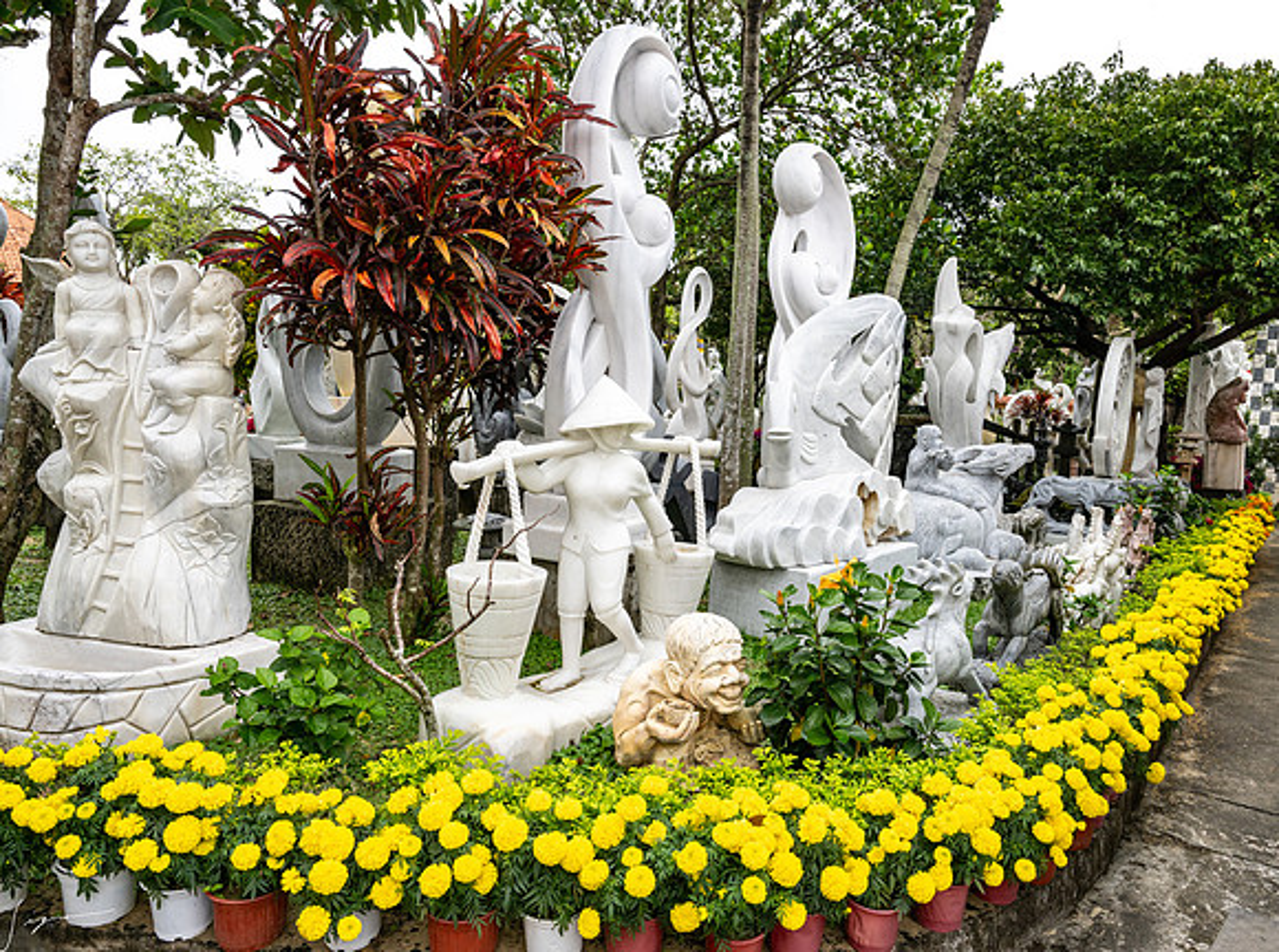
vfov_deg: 53.1
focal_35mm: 26
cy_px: 476
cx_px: 715
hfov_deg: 67.5
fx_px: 953
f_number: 8
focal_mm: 24
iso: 220
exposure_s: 1/320
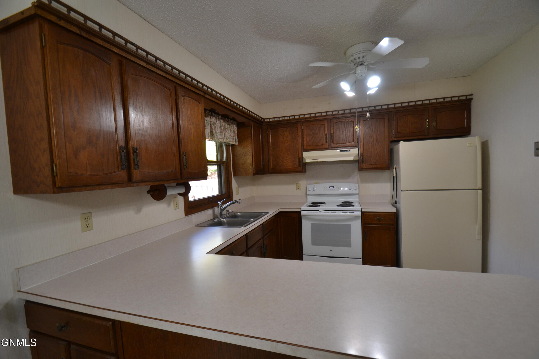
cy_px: 180
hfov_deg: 100.4
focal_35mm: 15
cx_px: 270
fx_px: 225
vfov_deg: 77.3
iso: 400
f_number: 4
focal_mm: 10
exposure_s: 1/60
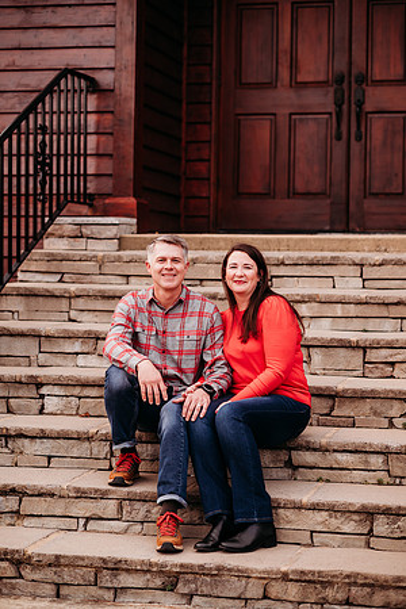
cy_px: 304
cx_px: 203
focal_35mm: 85
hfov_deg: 16.1
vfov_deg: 23.9
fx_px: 1438
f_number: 2.2
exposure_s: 1/500
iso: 250
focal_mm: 85
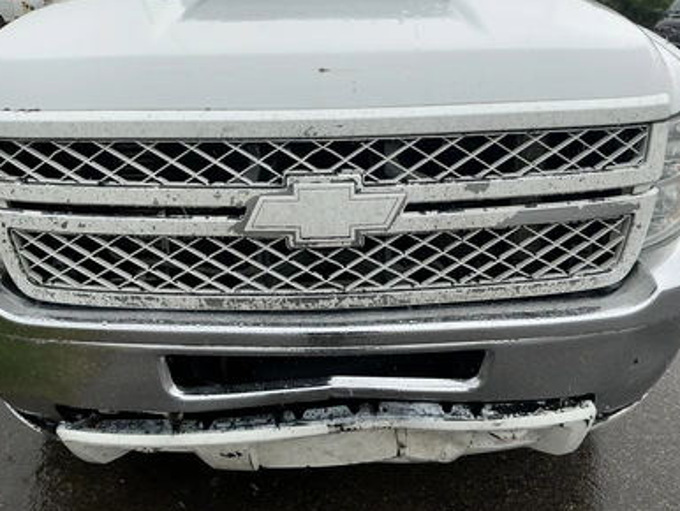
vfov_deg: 48.3
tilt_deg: -23.7
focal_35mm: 29
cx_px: 340
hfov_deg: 61.6
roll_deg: -1.2
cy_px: 261
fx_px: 570
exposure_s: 1/150
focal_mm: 3
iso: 20
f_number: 1.8
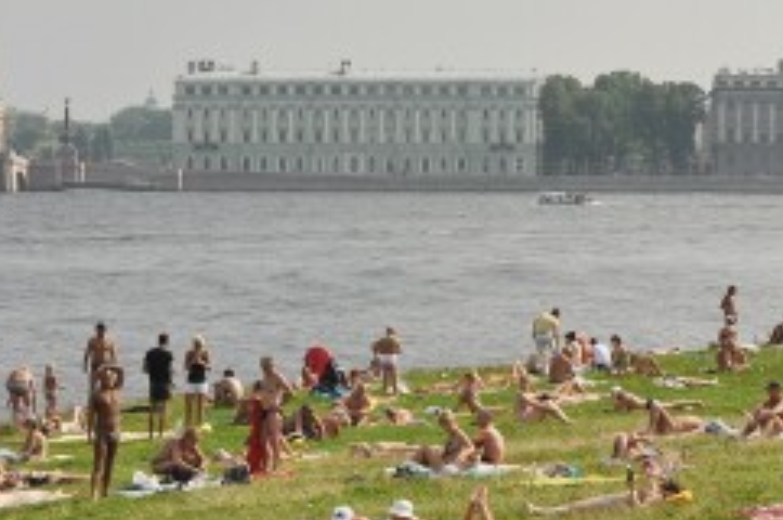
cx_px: 513
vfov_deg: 8.9
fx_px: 3344
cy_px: 398
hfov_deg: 13.3
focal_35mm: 154
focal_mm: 55
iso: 200
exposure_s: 1/500
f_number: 11
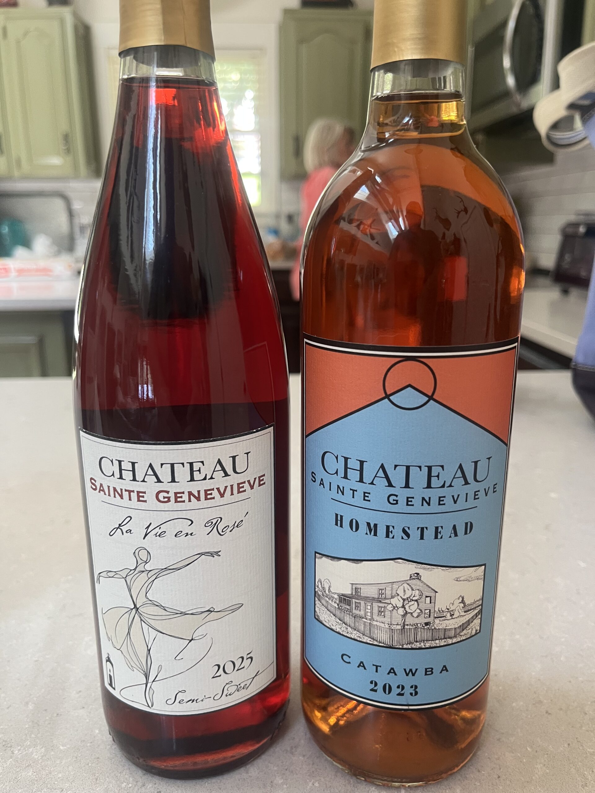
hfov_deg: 53.1
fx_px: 596
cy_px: 396
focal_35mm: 26
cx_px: 298
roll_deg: +1.3
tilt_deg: -18.6
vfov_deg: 67.3
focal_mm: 5.1
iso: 160
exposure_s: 1/60
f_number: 1.6
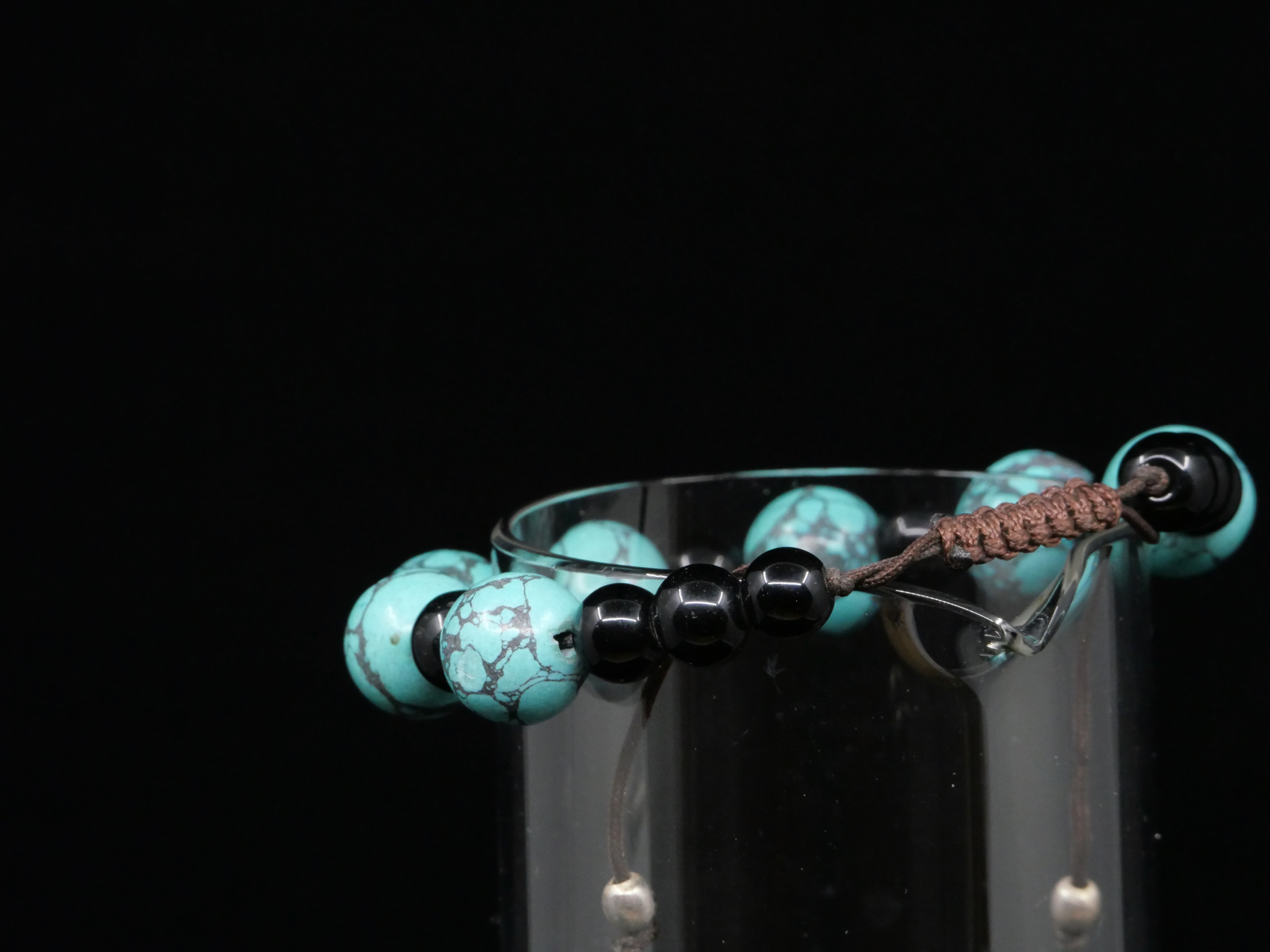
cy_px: 476
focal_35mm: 600
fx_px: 22013
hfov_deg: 3.3
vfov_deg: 2.5
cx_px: 635
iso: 3200
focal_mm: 300
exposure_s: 1/100
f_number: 16
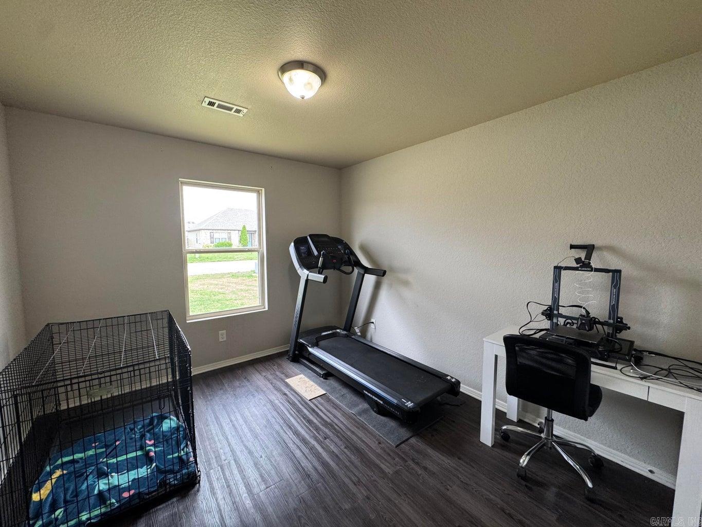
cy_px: 264
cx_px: 351
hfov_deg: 102.1
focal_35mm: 14
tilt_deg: -4.6
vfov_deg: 85.7
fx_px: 284
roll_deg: -0.8
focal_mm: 2.22
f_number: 2.2
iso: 160
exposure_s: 1/60
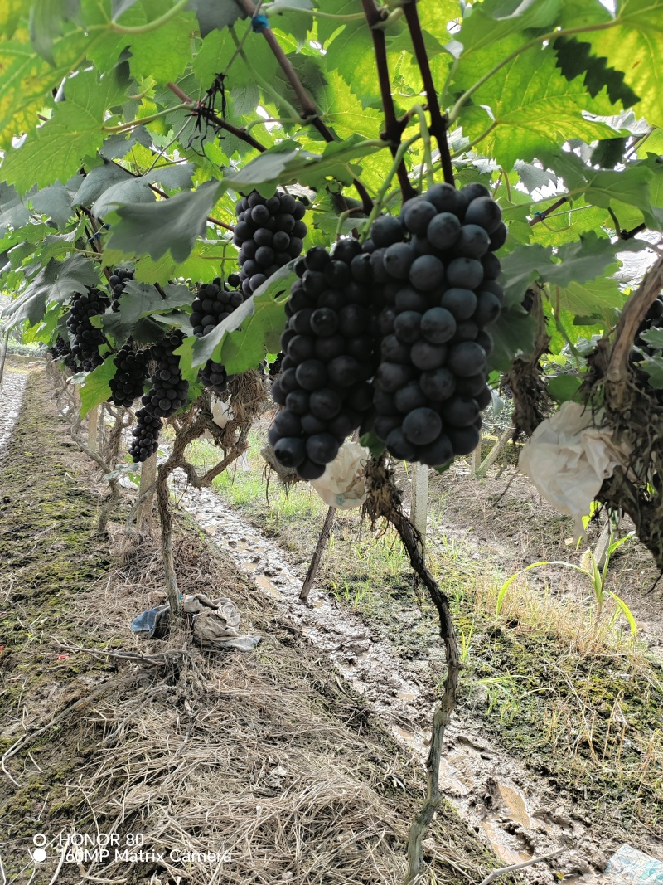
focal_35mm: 27
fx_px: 690
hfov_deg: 51.3
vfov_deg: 65.3
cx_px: 332
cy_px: 442
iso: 160
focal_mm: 6.14
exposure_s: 1/100
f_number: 1.8
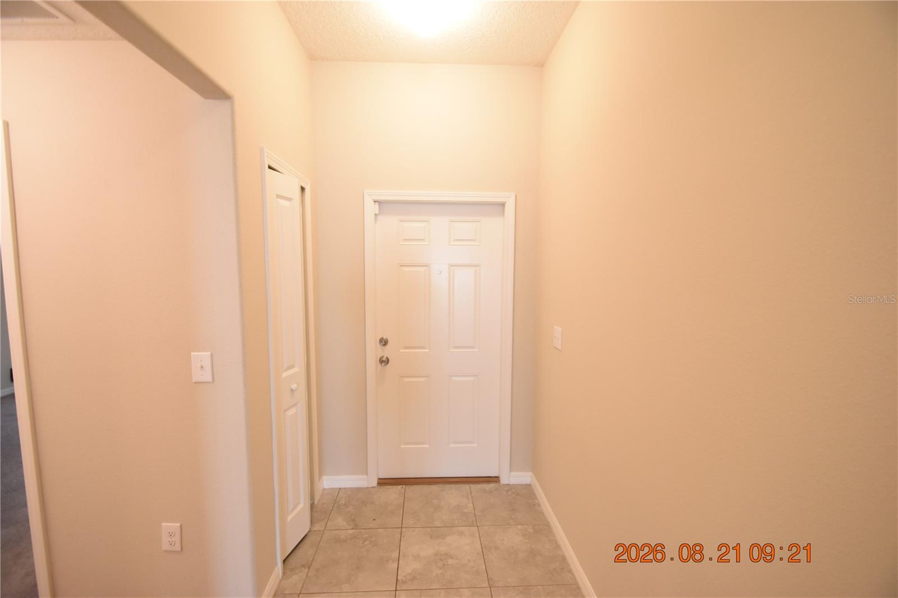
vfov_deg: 77.3
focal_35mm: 15
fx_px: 374
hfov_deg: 100.4
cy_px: 299
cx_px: 449
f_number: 3.5
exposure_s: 1/60
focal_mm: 10
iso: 1600
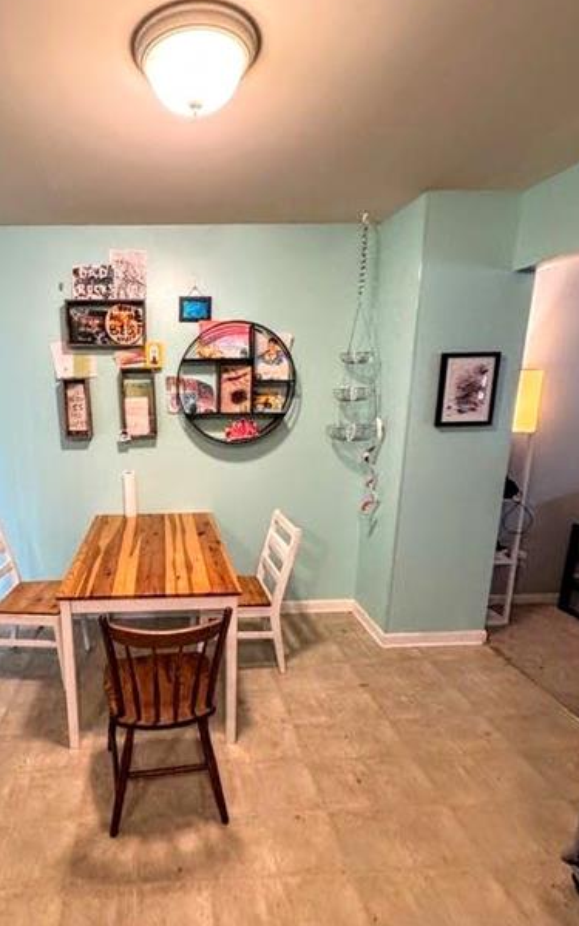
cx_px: 171
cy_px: 494
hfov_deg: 60.0
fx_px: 480
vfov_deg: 87.9
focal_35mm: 19
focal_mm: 2.22
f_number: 2.2
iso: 250
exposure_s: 1/60
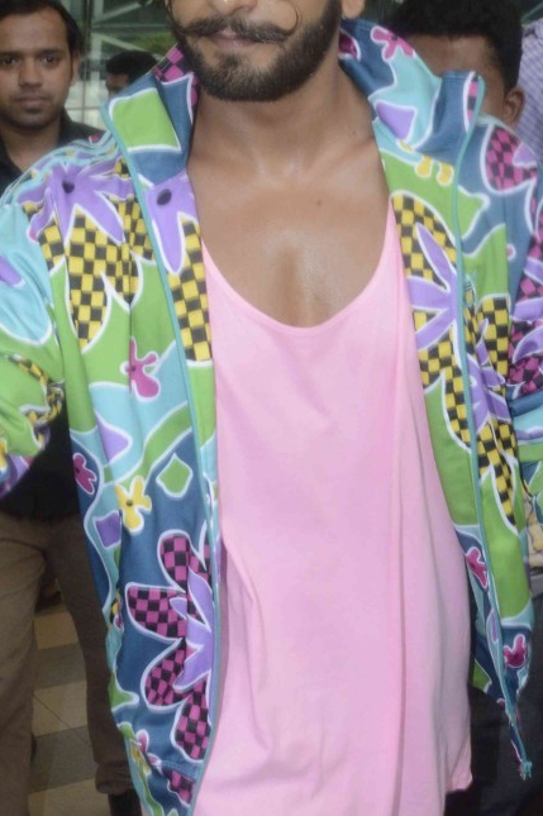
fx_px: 1428
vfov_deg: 31.7
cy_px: 539
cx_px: 271
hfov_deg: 21.5
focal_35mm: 63
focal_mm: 18
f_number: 11
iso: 800
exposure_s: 1/160
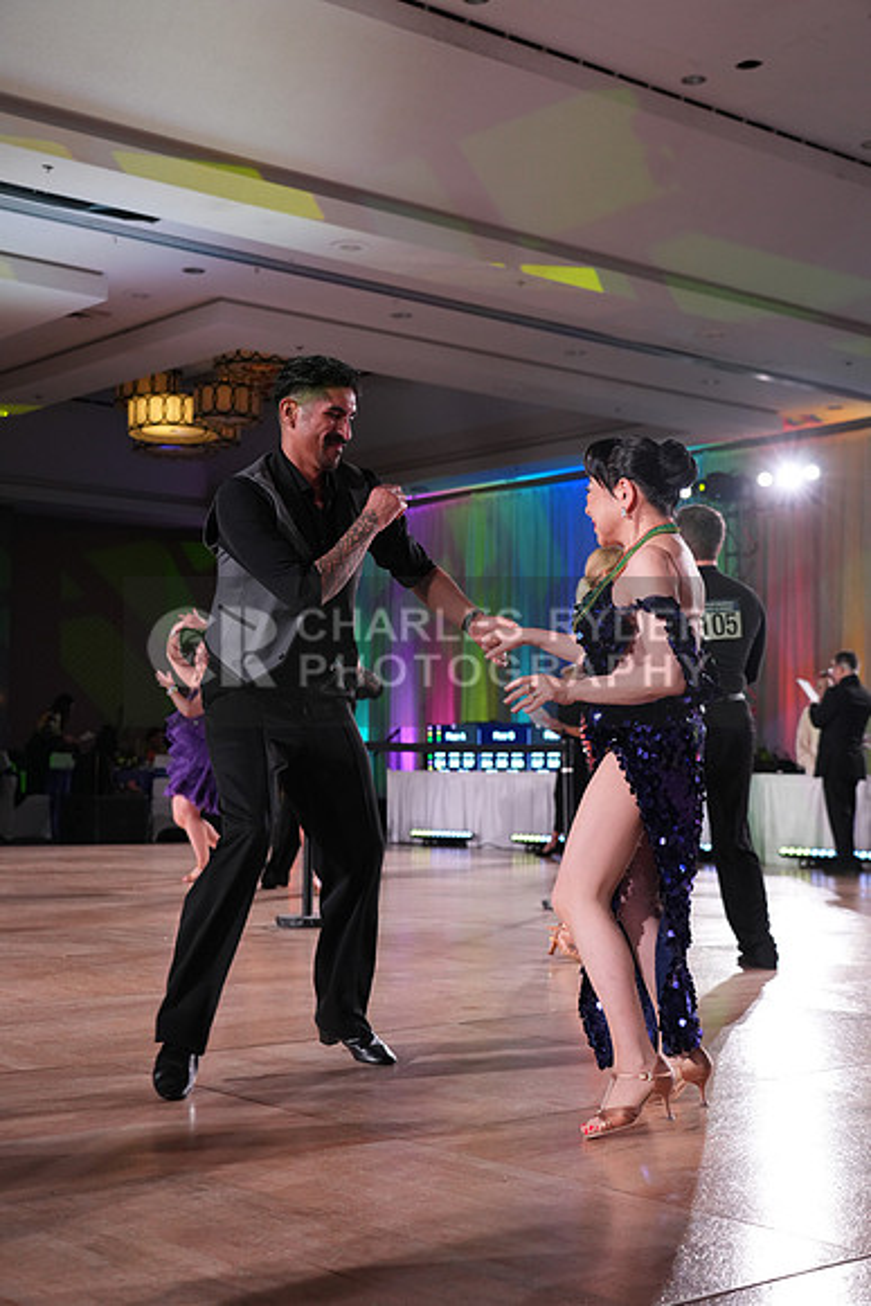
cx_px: 436
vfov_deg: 42.7
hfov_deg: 29.3
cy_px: 653
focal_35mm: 46
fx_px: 1668
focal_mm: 46
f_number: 4
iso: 2000
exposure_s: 1/400
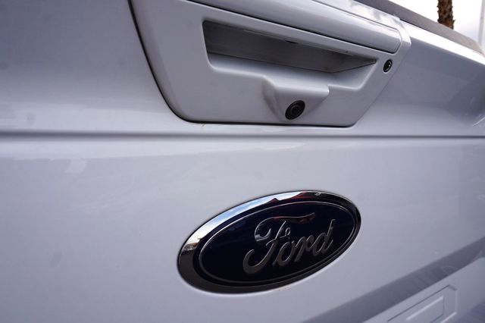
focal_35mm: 24
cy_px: 162
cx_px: 242
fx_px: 323
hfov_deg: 73.8
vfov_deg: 53.1
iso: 100
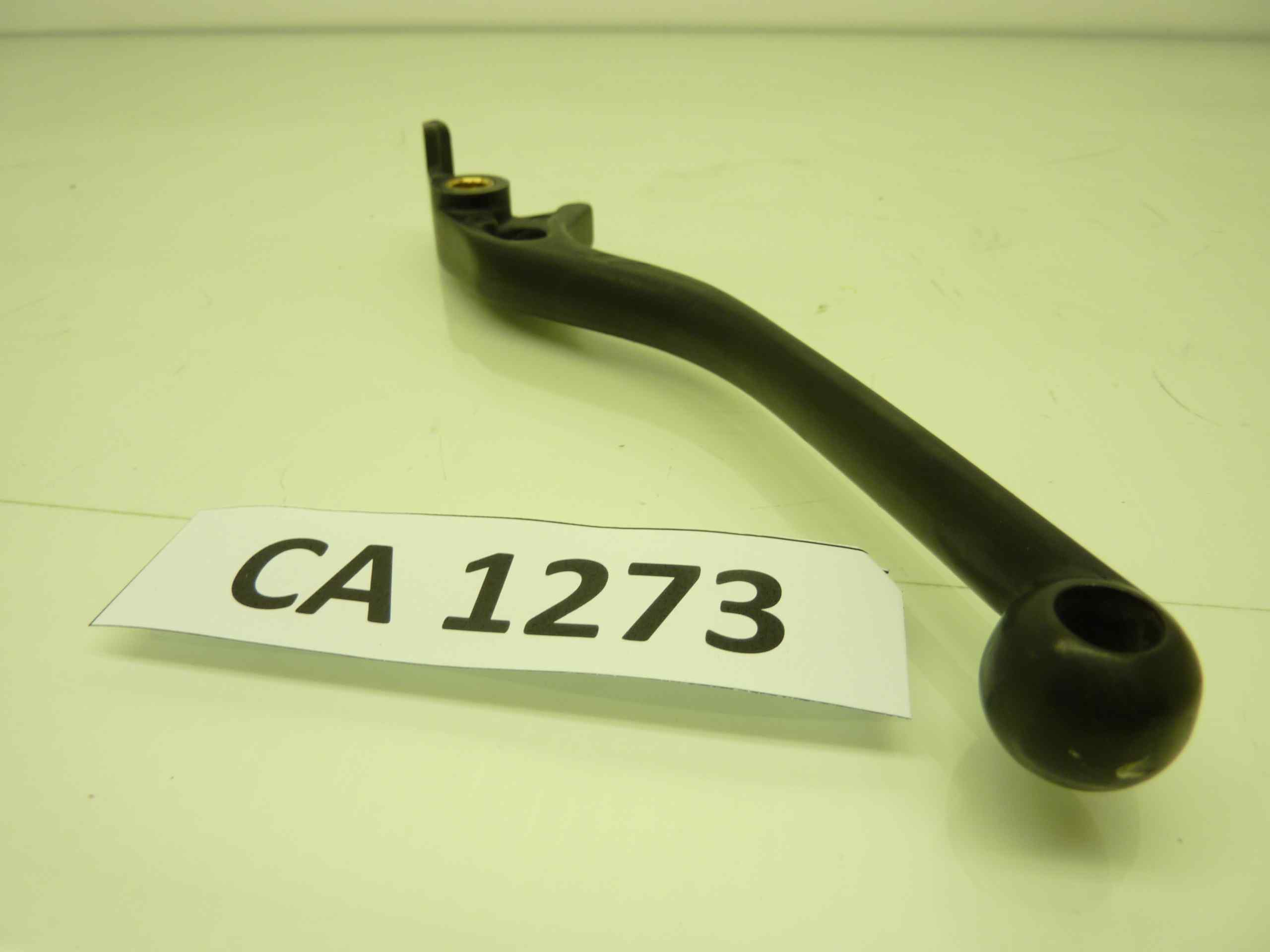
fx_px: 917
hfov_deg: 69.4
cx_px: 635
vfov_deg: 54.9
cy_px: 476
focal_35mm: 25
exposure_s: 1/30
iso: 80
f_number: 3.3
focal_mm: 4.1
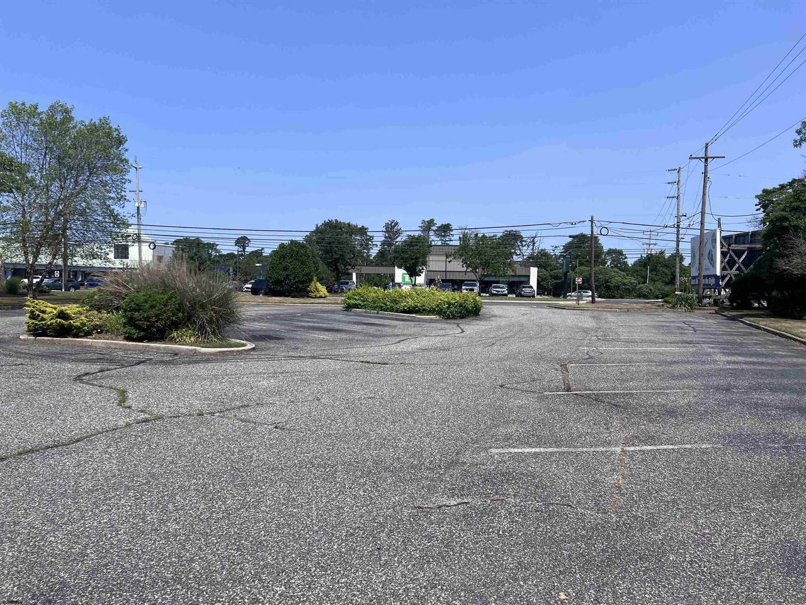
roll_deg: -0.5
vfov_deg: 53.1
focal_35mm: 26
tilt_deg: -0.8
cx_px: 403
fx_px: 605
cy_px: 302
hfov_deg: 67.3
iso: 50
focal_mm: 5.7
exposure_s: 1/5587
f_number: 1.5
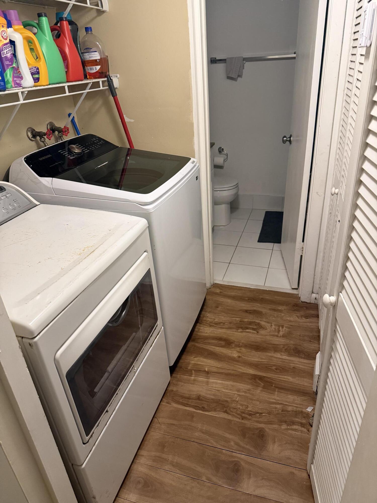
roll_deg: +5.3
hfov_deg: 56.8
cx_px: 188
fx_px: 349
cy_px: 252
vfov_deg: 71.6
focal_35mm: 24
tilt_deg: -28.0
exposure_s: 1/60
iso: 500
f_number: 1.78
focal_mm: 6.76
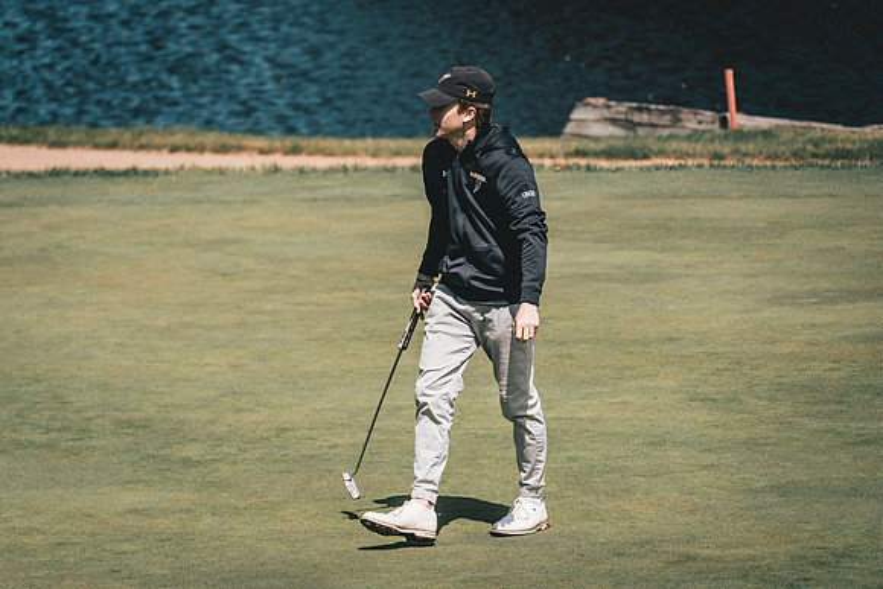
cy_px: 294
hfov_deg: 7.5
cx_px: 442
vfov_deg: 5.0
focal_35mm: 274
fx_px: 6720
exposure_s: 1/3200
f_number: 6.3
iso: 640
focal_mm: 264
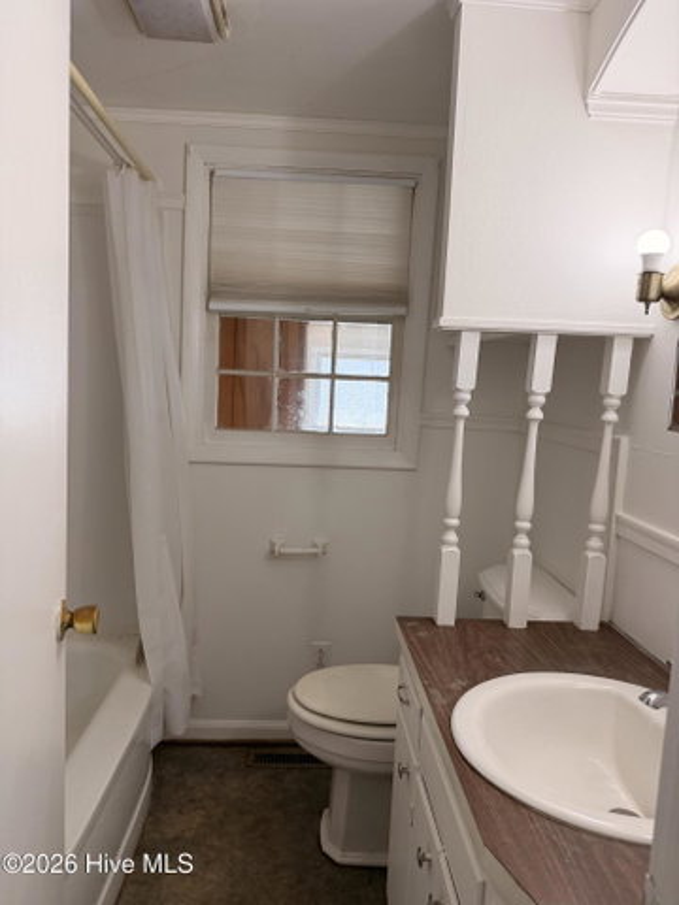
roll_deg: -3.8
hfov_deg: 56.8
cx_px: 340
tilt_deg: -5.4
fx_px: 628
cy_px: 452
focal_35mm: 24
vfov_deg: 71.6
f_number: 1.78
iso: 160
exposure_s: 1/222
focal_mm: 6.76
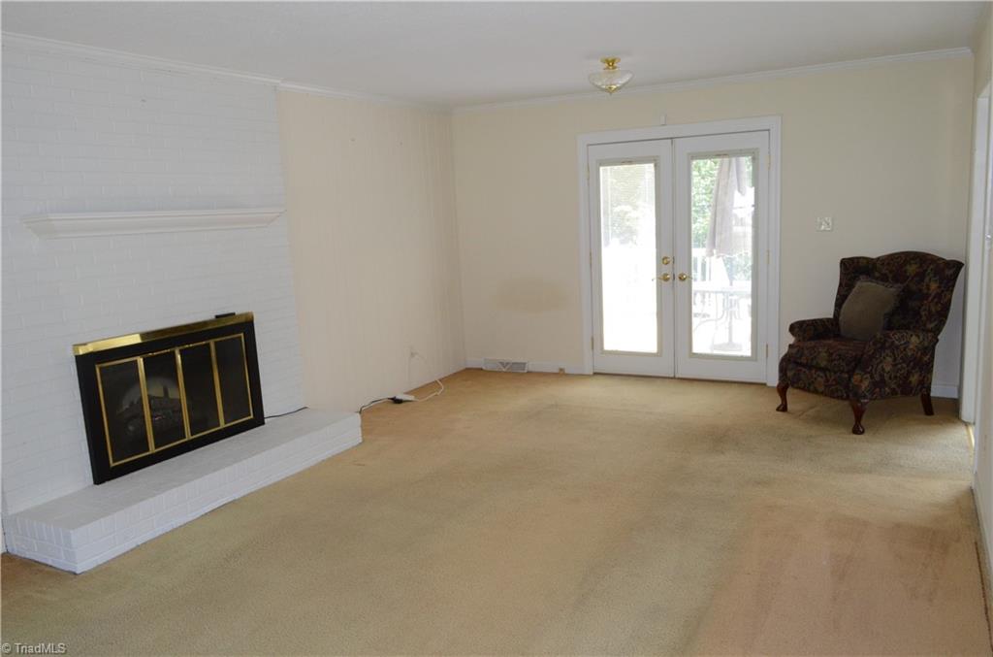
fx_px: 743
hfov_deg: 67.5
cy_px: 328
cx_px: 496
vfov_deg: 47.7
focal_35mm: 27
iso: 1600
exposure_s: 1/80
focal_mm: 18
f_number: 11
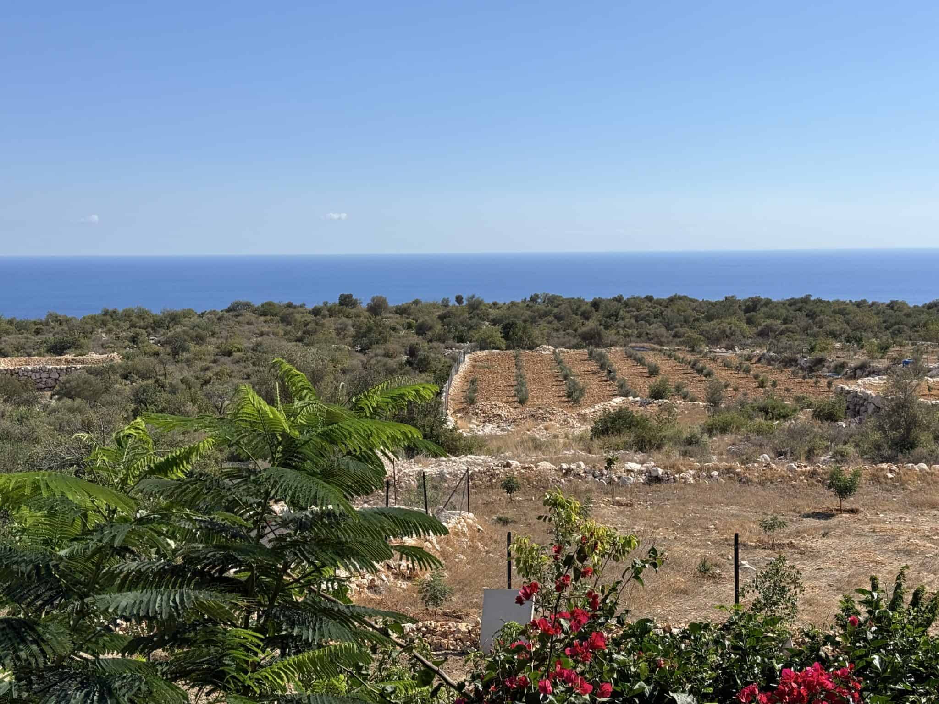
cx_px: 470
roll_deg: +0.7
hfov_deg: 39.7
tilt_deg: -5.1
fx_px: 1302
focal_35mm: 48
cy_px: 352
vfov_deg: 30.3
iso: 64
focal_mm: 6.76
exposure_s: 1/7143
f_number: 1.78
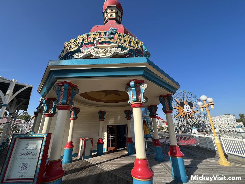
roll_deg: +1.9
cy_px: 92
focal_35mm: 13
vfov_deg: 89.9
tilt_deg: +20.7
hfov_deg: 106.2
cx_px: 122
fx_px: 92
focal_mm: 1.57
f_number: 1.8
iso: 32
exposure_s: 1/809
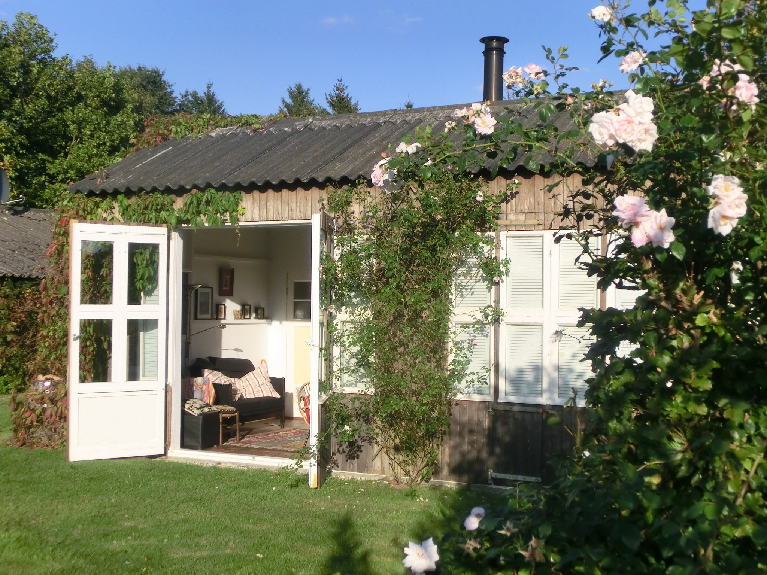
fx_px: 1130
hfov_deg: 37.5
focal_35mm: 51
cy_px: 288
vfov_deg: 28.6
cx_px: 384
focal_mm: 9.09
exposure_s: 1/800
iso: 80
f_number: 4.4
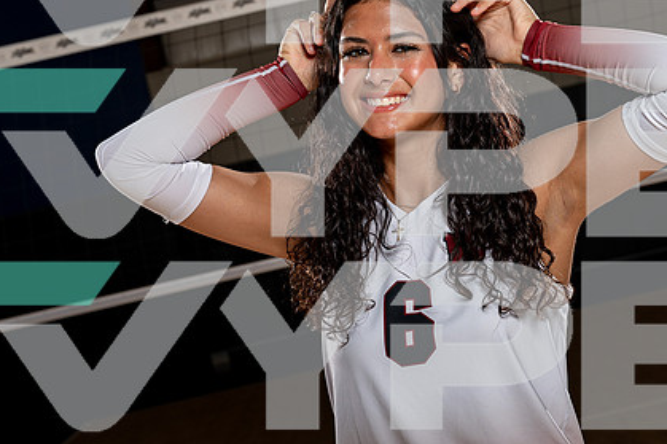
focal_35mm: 97
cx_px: 365
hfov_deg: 21.0
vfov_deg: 14.1
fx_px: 1796
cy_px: 154
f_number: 8
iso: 100
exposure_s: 1/250
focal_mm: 70
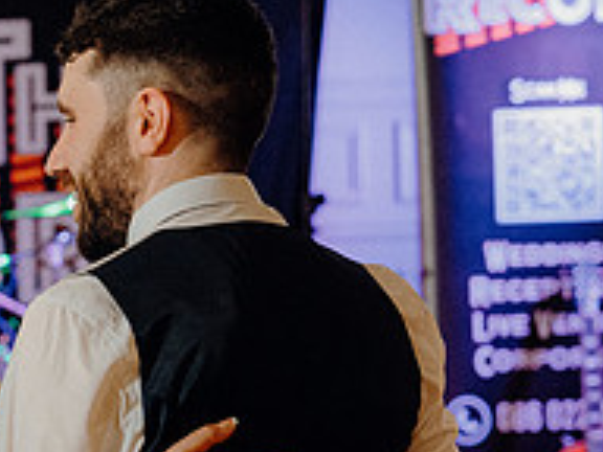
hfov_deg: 10.5
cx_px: 9
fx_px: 3240
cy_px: 494
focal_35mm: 186
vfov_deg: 7.9
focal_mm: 64
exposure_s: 1/200
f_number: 3.5
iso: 5000
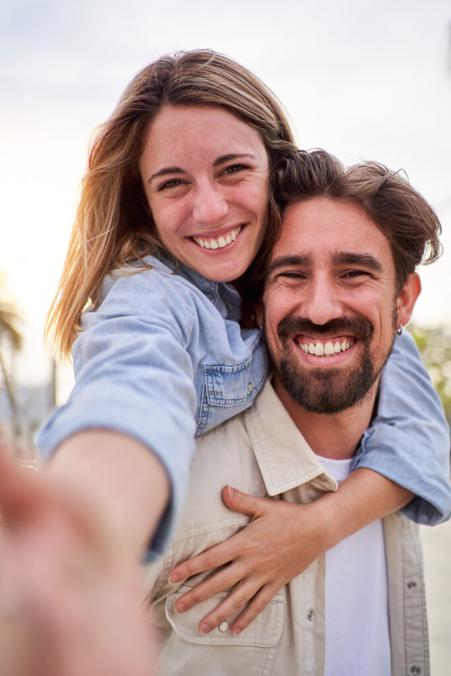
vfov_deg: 54.4
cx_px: 226
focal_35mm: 35
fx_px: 657
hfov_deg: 37.9
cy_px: 338
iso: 250
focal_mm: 35
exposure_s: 1/3200
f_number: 1.8
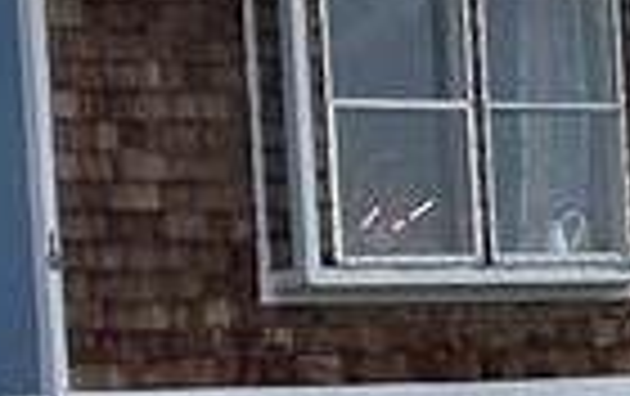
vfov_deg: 3.6
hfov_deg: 5.4
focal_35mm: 371
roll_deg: +3.3
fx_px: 6380
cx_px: 1773
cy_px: 256
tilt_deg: +1.5
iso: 64
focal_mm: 6.86
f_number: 1.78
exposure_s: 1/6211
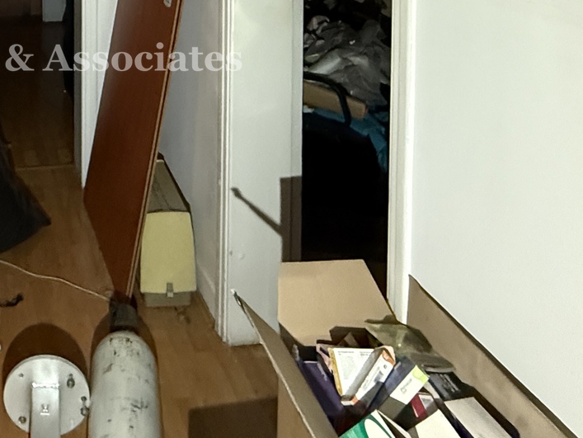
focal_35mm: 38
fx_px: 640
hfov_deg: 43.6
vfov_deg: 30.4
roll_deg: +0.3
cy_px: -120
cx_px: 33
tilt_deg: -0.1
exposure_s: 1/60
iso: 800
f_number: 2.2
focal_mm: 2.22
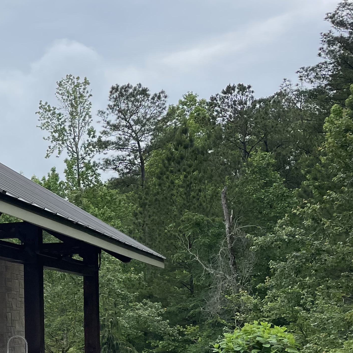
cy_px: 231
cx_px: -142
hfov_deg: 22.5
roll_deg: -0.5
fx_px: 761
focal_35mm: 66
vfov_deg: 26.0
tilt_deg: +6.0
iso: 32
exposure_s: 1/1887
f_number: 1.6
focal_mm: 4.2
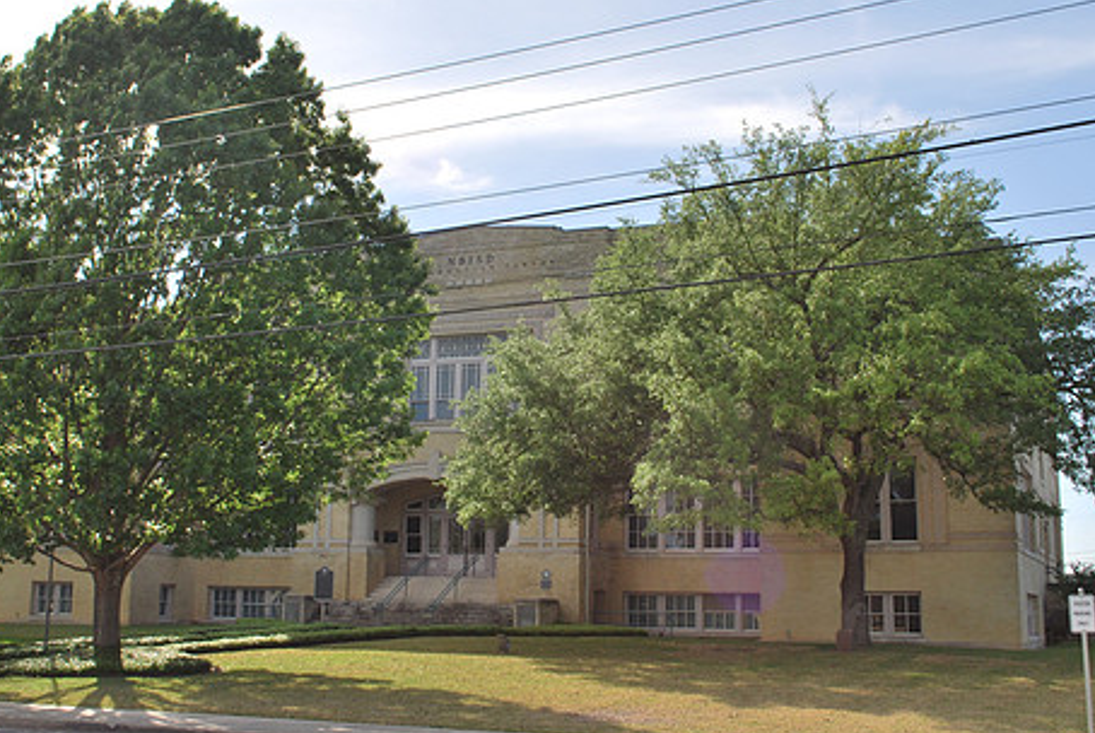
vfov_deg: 29.3
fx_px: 1401
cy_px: 306
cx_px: 531
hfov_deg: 42.7
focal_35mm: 46
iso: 100
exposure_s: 1/200
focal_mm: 24
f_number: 9
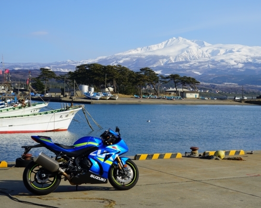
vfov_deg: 26.2
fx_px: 448
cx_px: 183
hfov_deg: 32.1
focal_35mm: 58
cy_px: 93
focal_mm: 42
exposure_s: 1/125
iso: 100
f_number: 11
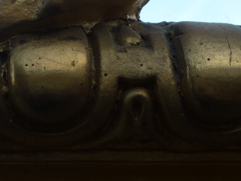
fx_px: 724
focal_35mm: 104
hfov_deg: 18.9
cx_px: 102
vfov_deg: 13.7
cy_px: -60
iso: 80
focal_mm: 5.5
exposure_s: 1/400
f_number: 2.8
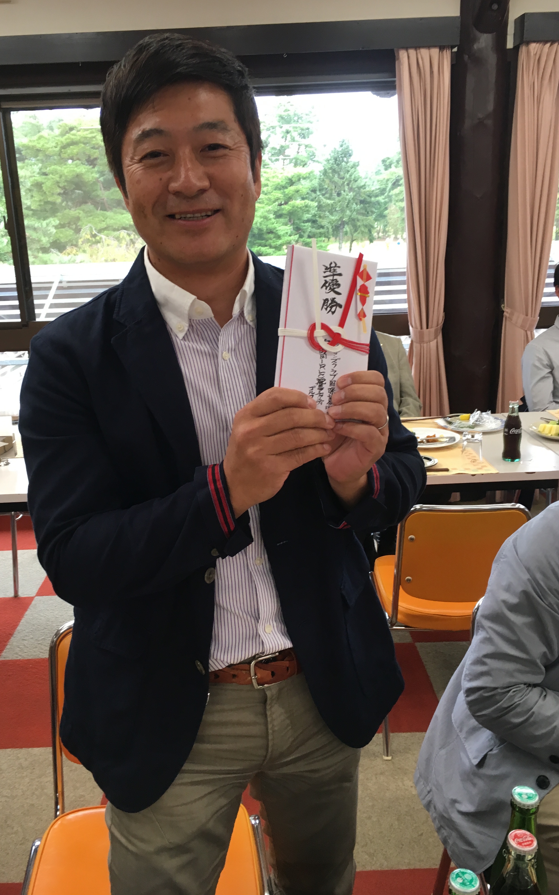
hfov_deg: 40.5
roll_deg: +0.6
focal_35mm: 31
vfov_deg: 61.2
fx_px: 756
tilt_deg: -16.0
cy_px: 445
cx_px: 247
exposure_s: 1/30
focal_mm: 4.15
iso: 64
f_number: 2.2
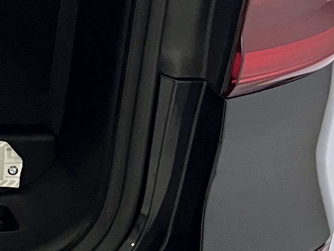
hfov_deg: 12.2
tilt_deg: -23.5
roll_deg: +0.1
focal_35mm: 133
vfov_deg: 11.0
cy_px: -8
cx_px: -440
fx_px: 1283
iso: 500
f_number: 1.6
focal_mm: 5.1
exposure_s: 1/30
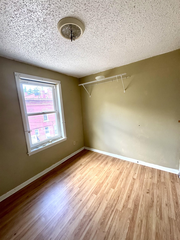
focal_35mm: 14
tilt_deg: -10.0
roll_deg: +4.1
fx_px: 97
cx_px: 90
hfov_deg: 85.7
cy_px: 120
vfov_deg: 102.1
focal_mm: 2.22
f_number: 2.2
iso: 320
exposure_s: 1/99
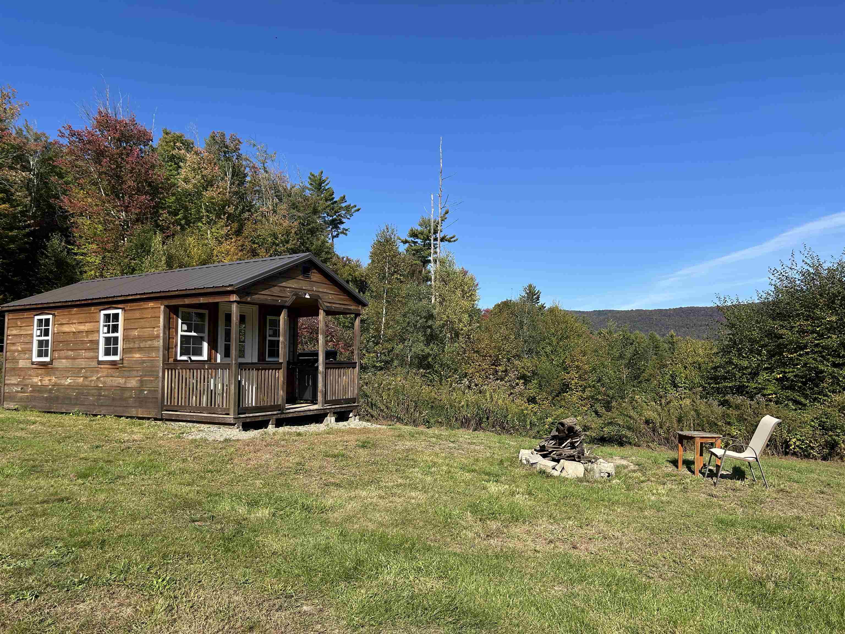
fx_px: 635
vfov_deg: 53.1
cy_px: 317
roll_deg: +2.3
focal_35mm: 26
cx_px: 422
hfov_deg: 67.3
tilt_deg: +4.6
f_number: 1.5
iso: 50
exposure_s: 1/3460
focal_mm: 5.7
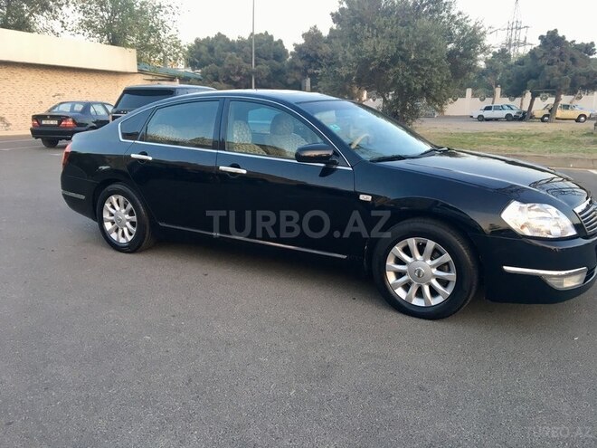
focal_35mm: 29
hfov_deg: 61.7
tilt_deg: -13.6
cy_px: 224
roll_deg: -0.2
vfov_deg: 48.2
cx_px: 298
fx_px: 500
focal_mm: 4.15
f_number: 2.2
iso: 25
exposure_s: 1/33
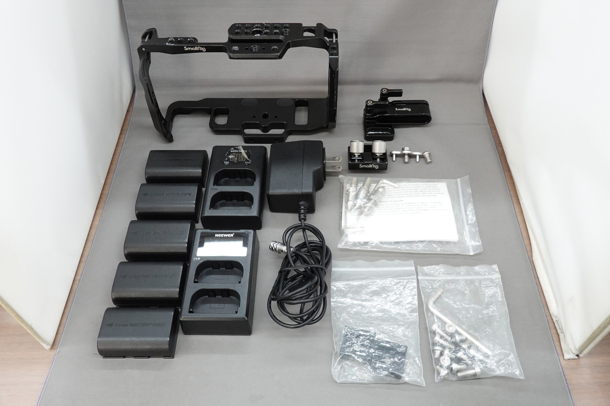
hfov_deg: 60.3
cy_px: 203
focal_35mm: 31
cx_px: 305
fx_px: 525
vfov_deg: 42.3
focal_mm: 11.52
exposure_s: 1/40
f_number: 8
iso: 1600
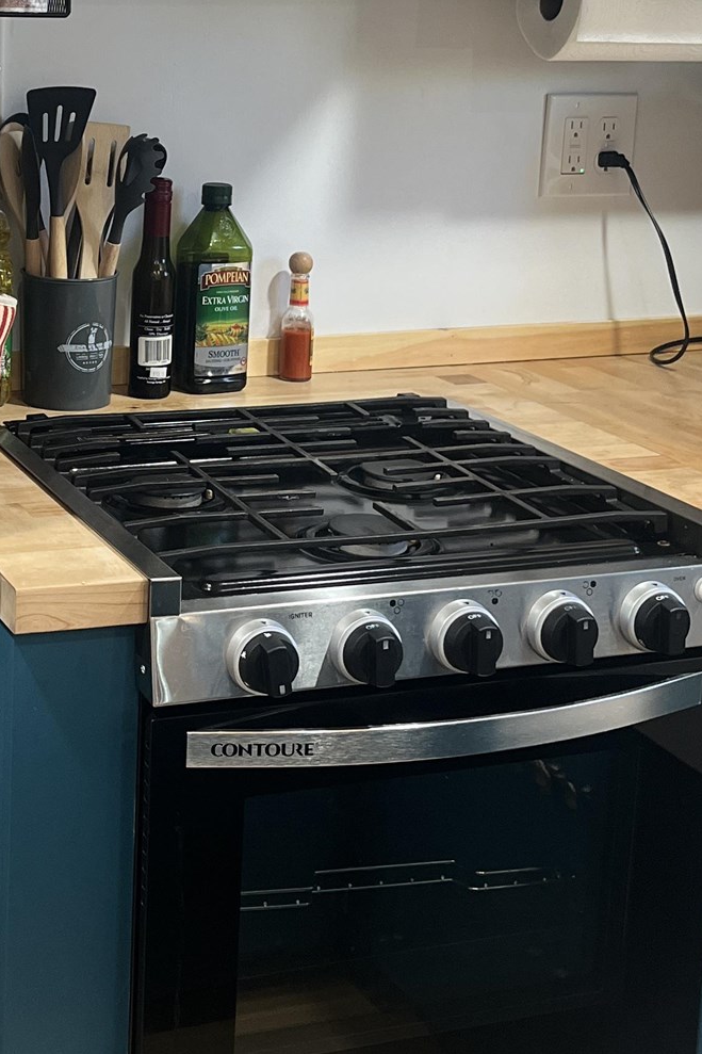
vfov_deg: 31.6
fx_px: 1843
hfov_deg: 21.0
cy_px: 340
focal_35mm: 63
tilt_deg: -11.2
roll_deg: -1.7
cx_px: 48
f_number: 1.6
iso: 160
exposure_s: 1/60
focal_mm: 5.1
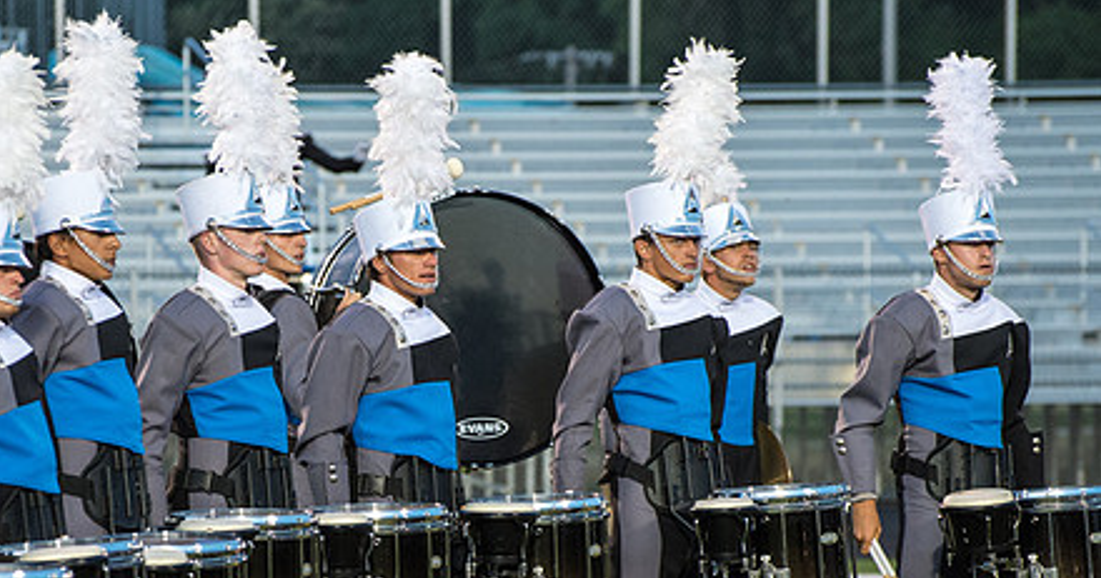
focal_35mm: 300
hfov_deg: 7.3
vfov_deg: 3.8
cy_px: 453
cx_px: 377
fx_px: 8622
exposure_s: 1/200
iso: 4500
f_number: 5
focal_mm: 170
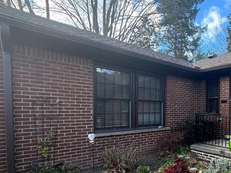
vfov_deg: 52.1
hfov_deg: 62.2
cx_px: 182
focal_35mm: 26
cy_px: 116
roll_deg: -0.1
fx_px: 174
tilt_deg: -1.9
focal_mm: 2.22
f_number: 2.2
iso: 64
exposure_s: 1/99
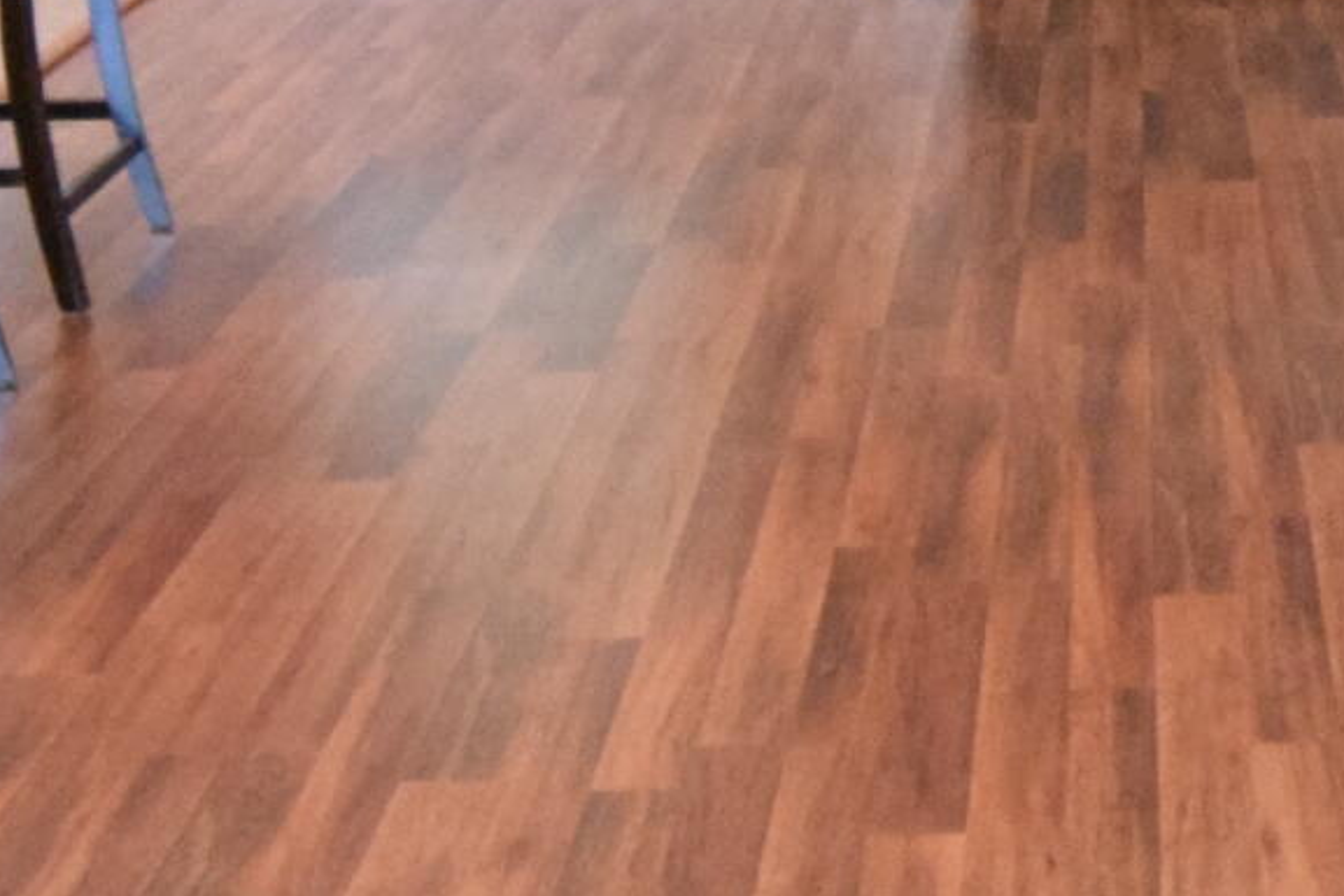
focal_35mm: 78
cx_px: 1162
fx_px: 2913
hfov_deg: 25.3
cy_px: -365
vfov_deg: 16.3
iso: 5000
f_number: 3.5
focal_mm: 10
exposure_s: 1/160
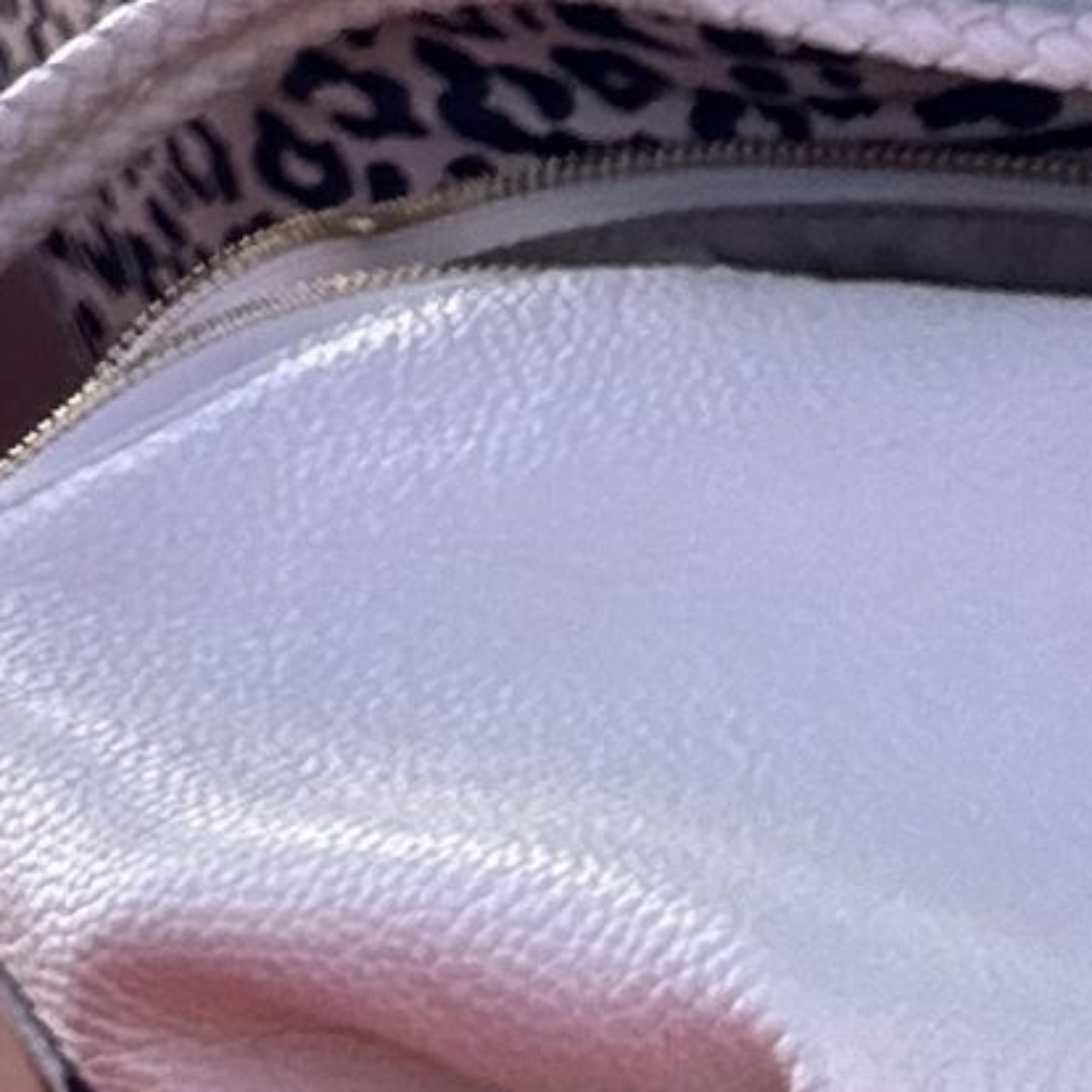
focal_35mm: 164
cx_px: -1380
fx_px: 5853
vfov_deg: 9.6
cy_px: -1393
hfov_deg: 9.6
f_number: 1.9
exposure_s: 1/208
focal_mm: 2.69
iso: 25
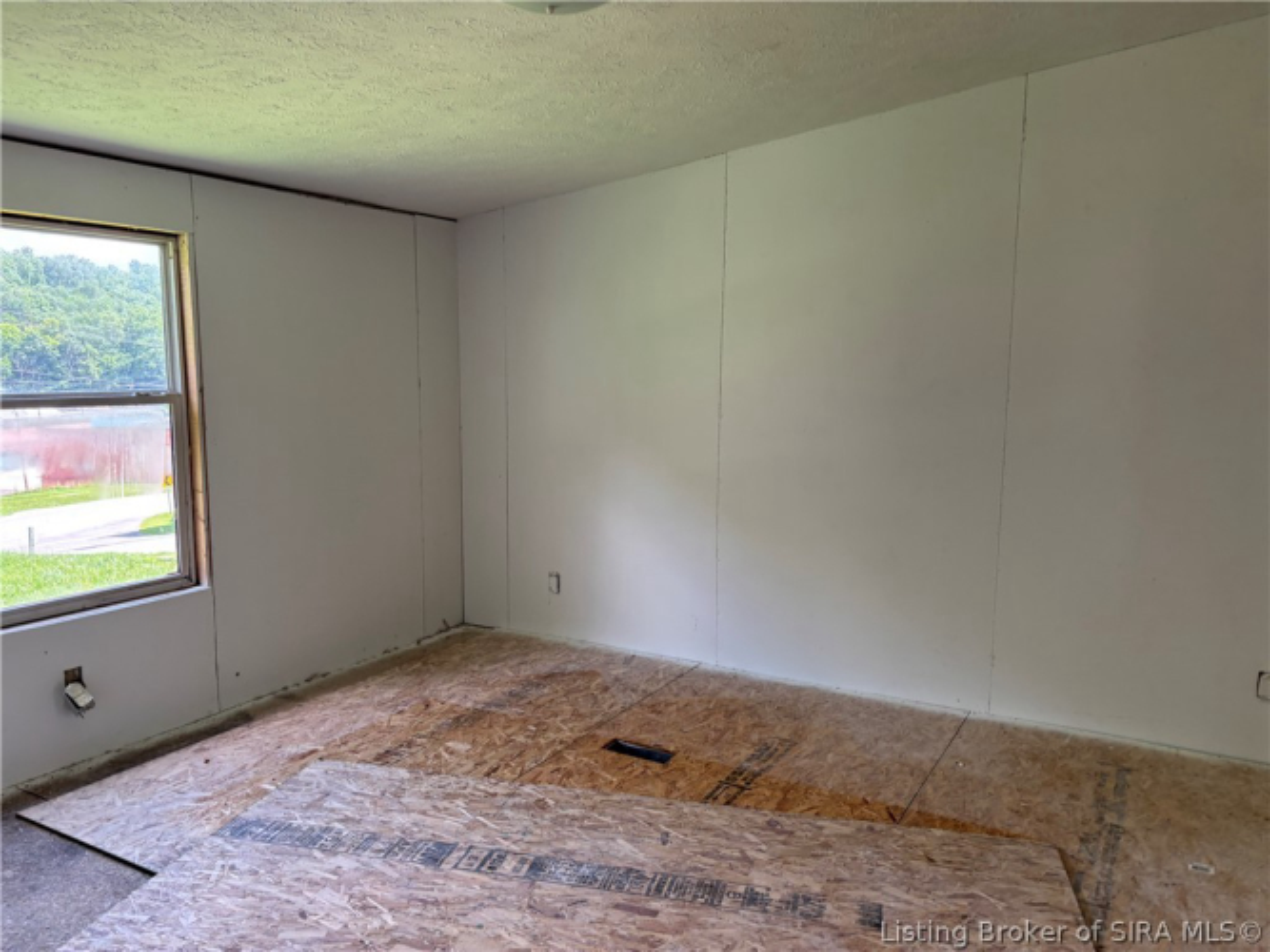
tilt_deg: -3.1
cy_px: 476
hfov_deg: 67.3
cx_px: 635
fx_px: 954
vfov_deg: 53.0
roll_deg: -2.1
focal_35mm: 26
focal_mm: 5.96
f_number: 1.6
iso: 80
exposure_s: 1/121
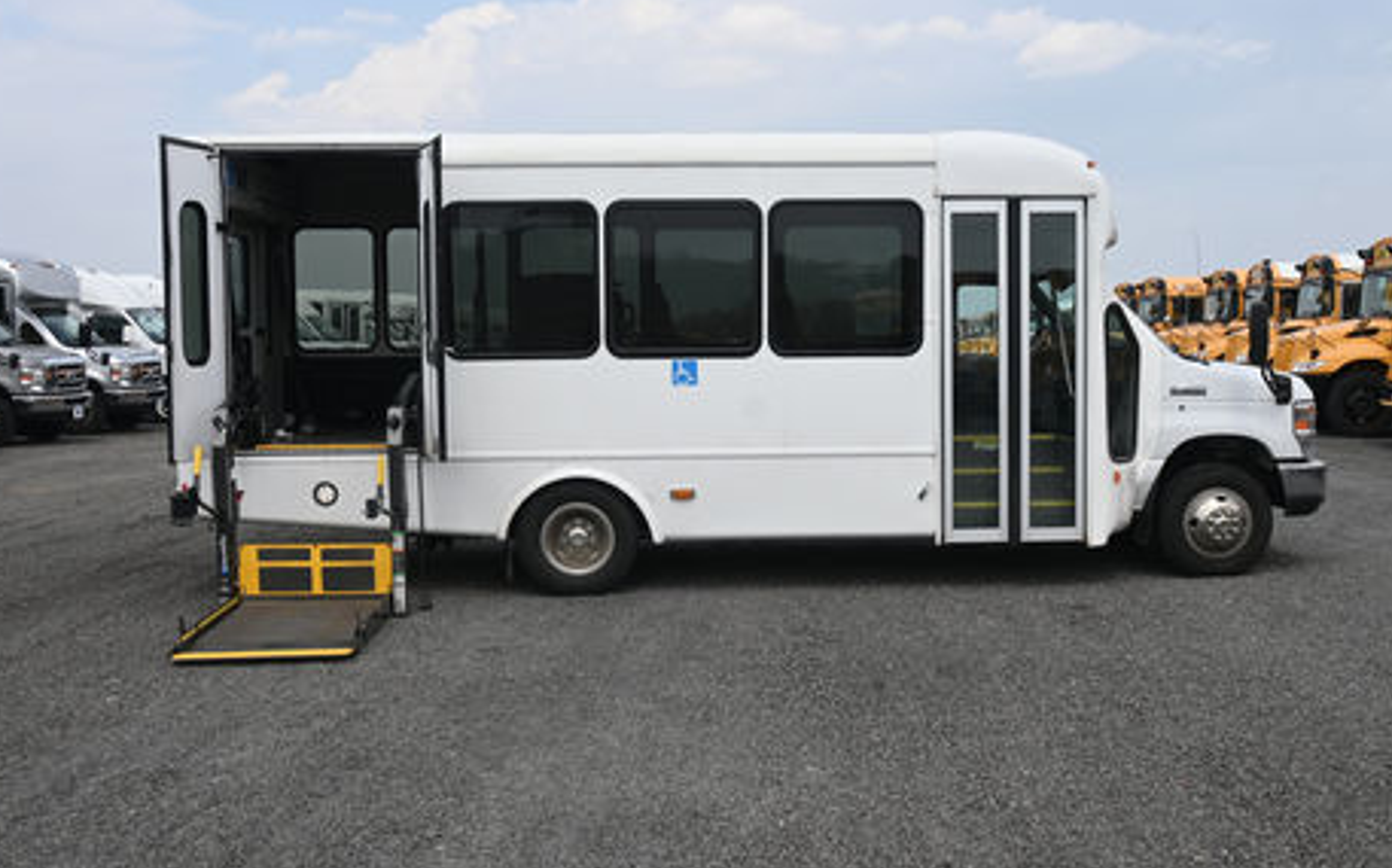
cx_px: 691
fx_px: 1812
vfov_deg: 26.9
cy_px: 442
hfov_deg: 42.0
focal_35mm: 48
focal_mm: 30.5
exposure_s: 1/400
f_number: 7.1
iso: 100
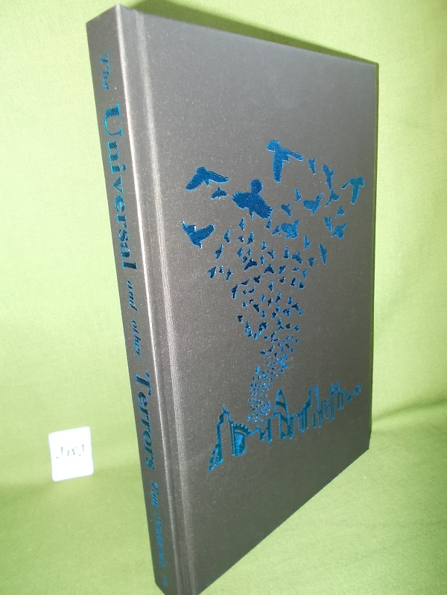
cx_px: 224
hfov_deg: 53.1
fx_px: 448
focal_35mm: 26
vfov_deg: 67.3
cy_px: 298
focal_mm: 4.6
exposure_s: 1/25
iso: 200
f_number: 3.2
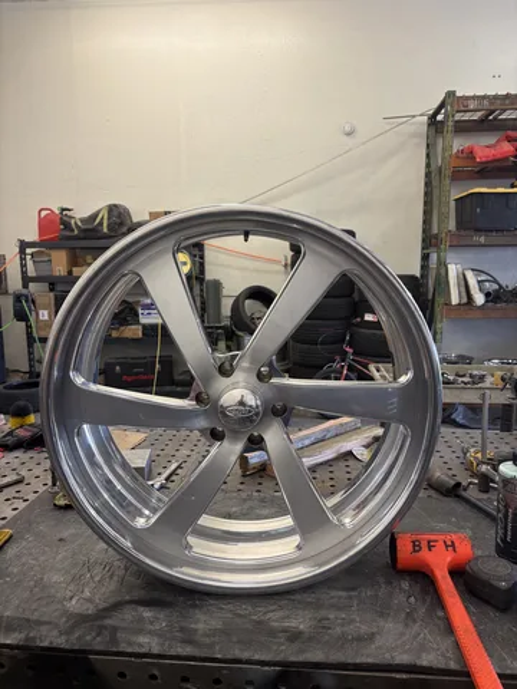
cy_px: 344
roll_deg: -0.4
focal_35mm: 26
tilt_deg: -9.4
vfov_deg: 67.3
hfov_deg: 53.1
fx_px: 518
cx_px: 258
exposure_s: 1/60
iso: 80
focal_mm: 5.96
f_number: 1.6
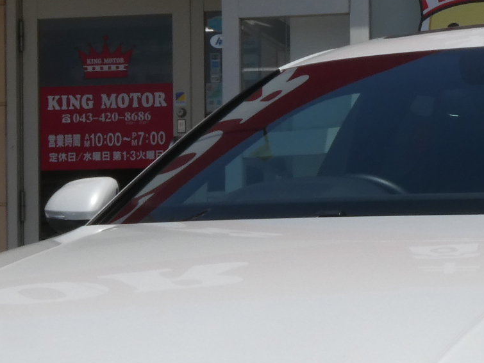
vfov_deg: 10.6
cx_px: 368
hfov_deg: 14.1
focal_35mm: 139
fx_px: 1943
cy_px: 339
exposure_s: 1/500
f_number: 8
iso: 80
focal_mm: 7.2
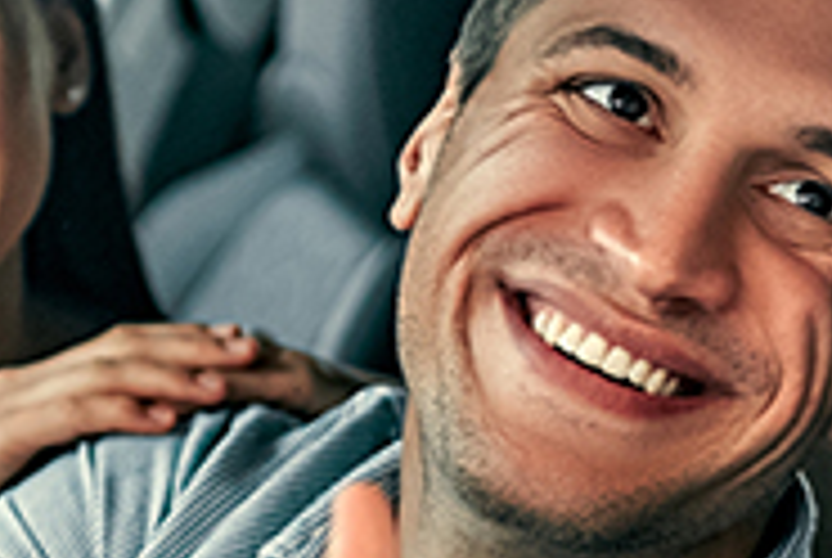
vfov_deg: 7.2
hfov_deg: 10.7
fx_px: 4375
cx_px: -54
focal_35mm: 189
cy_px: 866
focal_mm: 35
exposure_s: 1/500
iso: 400
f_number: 1.6
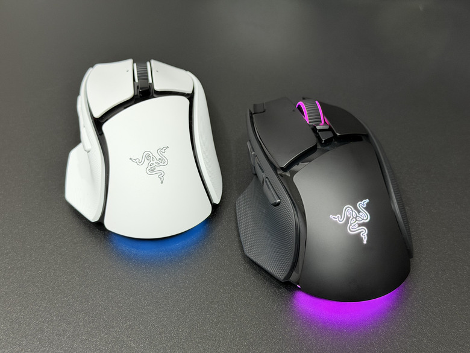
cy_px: 176
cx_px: 235
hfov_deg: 39.7
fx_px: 652
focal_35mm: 48
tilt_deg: -45.3
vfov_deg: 30.3
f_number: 1.78
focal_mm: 6.76
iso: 200
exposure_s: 1/40
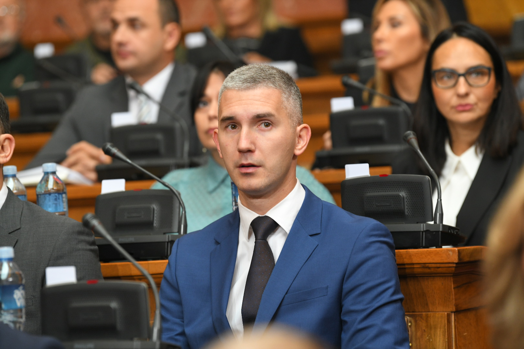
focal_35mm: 180
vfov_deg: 7.6
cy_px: 174
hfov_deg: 11.4
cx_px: 262
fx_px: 2620
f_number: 4
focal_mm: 180
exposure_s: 1/160
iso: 2000
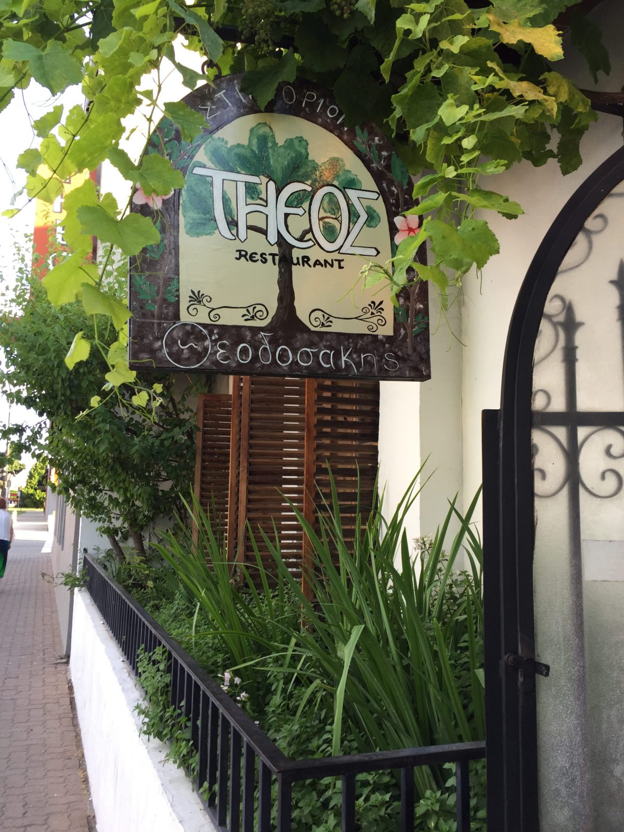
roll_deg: -1.5
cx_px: 312
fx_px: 697
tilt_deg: +9.0
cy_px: 416
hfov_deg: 48.2
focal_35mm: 29
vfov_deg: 61.7
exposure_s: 1/120
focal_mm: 4.15
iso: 40
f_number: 2.2
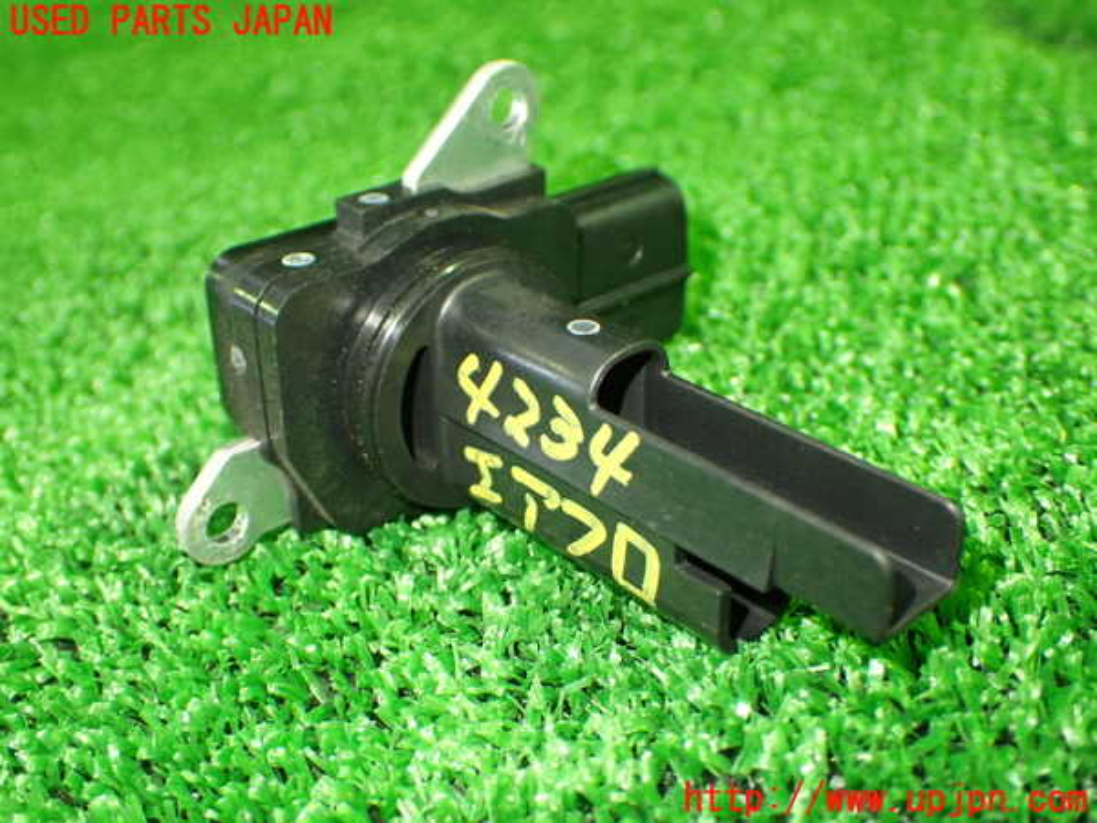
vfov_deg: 35.1
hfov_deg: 45.8
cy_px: 412
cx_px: 548
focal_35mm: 41
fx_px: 1299
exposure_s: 1/40
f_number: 2.8
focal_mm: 7.31
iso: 800
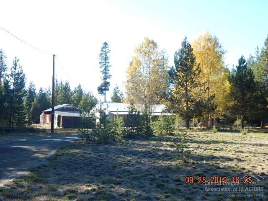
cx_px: 134
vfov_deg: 30.3
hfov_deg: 39.7
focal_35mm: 48
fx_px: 372
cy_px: 100
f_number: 3.7
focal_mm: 8.6
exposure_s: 1/320
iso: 125
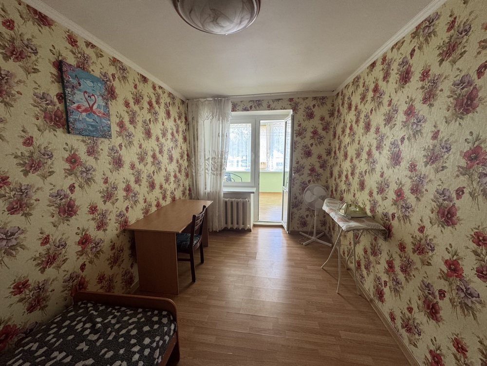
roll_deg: +0.0
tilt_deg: -9.0
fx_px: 197
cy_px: 183
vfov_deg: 85.7
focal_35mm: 14
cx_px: 244
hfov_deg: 102.1
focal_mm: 2.22
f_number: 2.2
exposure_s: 1/99
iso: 200
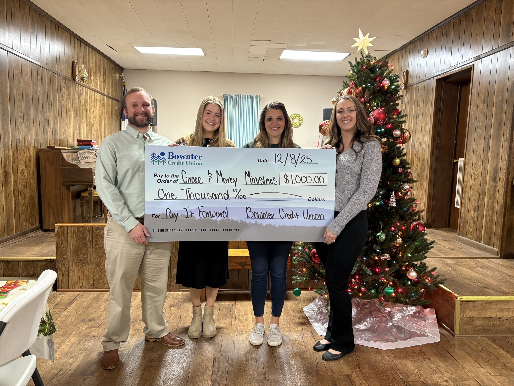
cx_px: 257
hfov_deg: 67.3
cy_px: 193
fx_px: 386
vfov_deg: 53.1
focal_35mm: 26
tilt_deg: -6.2
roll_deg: -1.3
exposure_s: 1/60
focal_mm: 5.96
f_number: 1.6
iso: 320
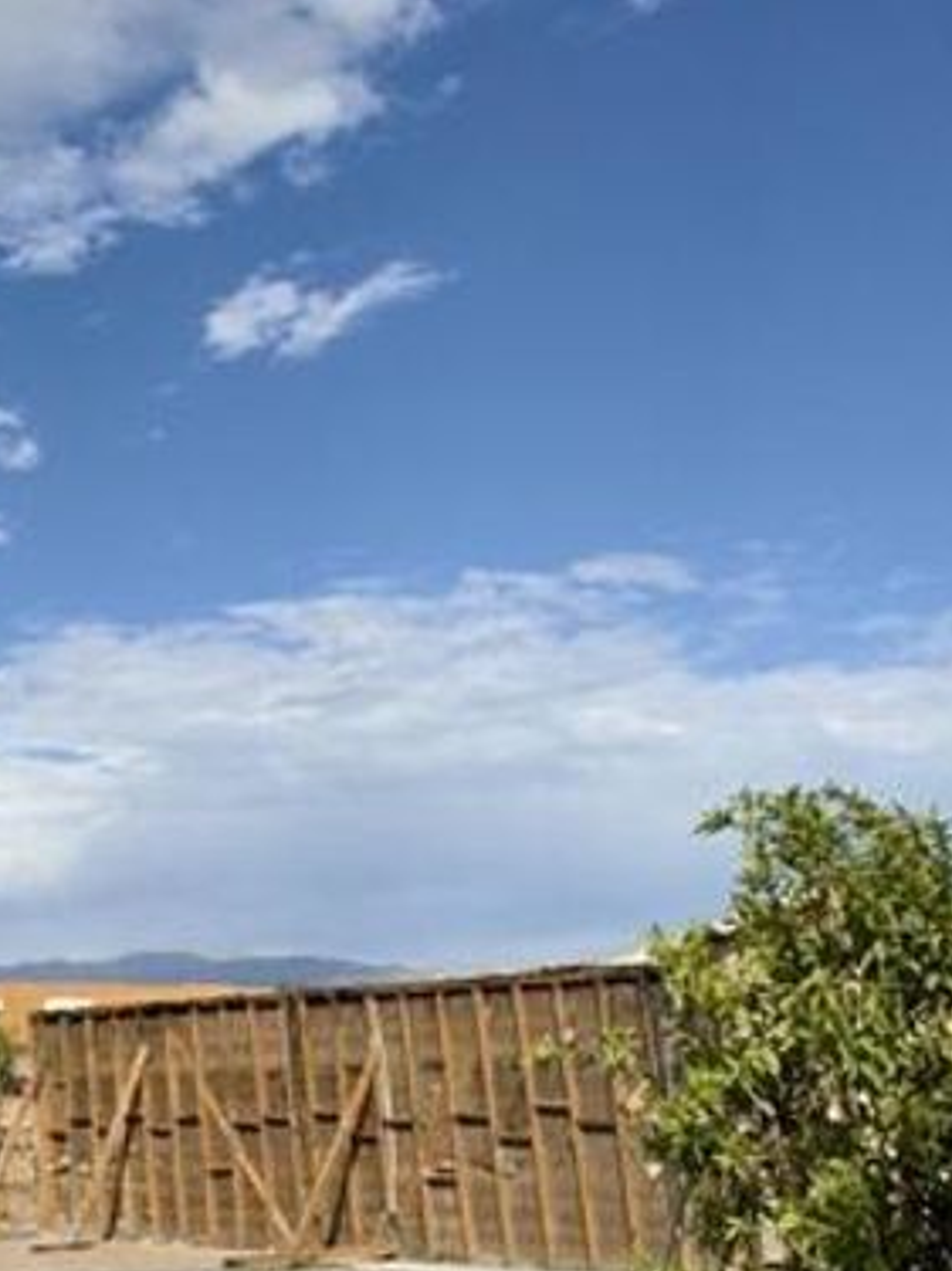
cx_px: -288
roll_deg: +1.1
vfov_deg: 37.4
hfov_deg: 24.8
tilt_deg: +18.9
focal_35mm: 51
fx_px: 1871
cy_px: 520
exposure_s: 1/3906
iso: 40
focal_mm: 2.22
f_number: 2.2
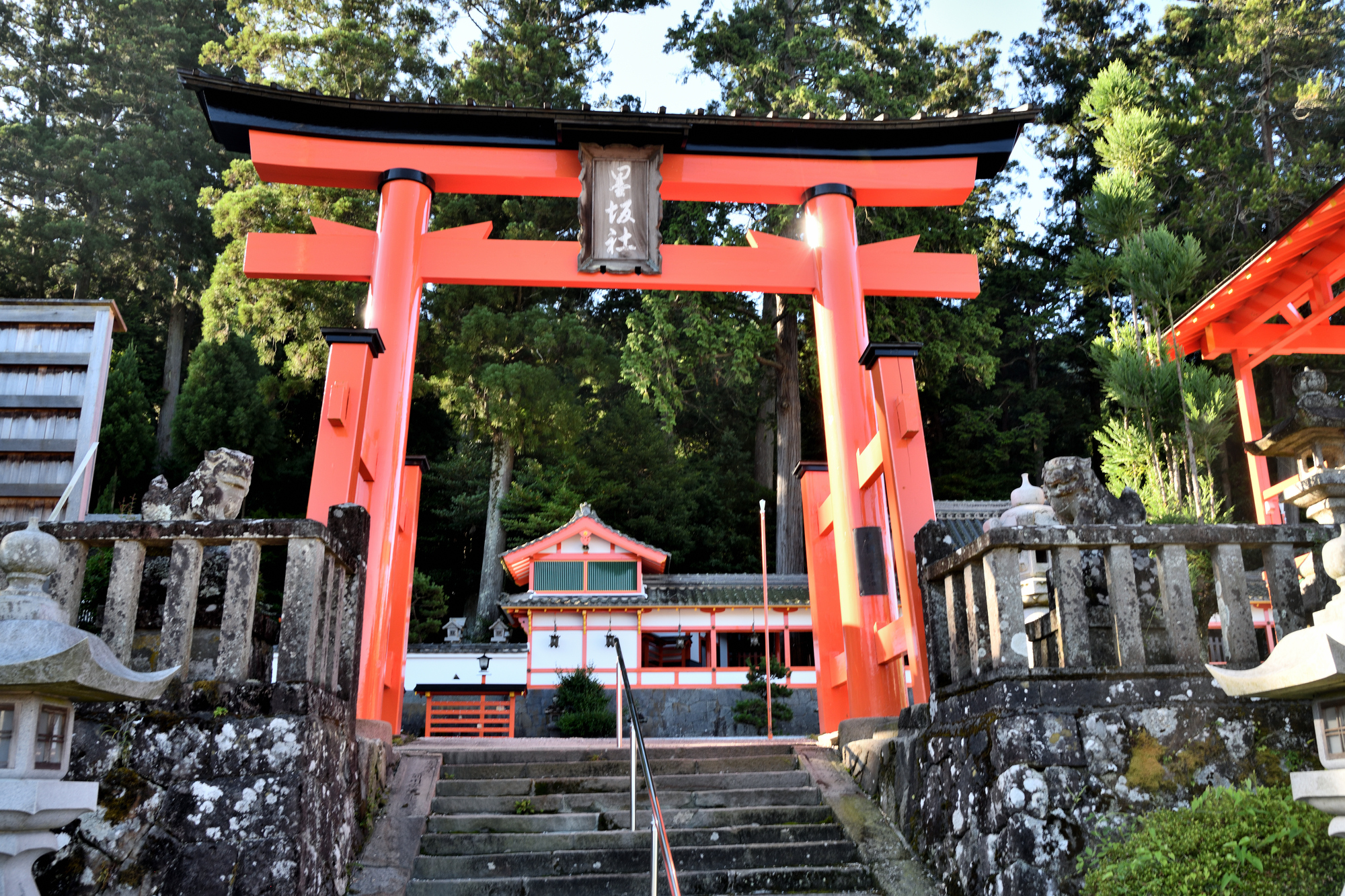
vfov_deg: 43.6
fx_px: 1121
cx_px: 672
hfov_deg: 61.9
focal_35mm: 30
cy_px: 448
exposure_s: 1/15
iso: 320
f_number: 10
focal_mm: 30
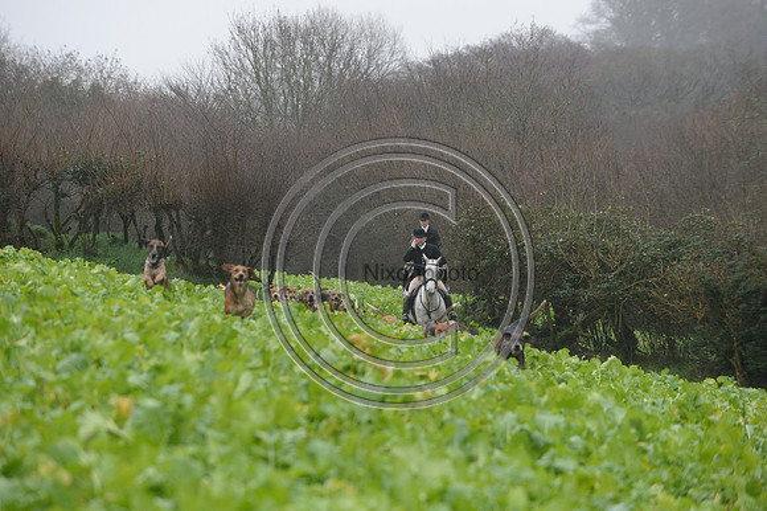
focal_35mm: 200
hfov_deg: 10.3
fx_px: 4259
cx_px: 384
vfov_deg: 6.9
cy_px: 256
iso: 1600
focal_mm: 200
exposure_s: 1/800
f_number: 5.6
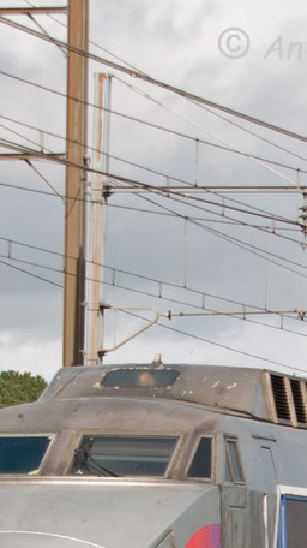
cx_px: 524
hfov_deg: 5.0
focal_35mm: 238
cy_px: 384
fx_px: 3449
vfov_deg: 9.1
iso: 200
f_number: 7.1
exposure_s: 1/800
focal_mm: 36
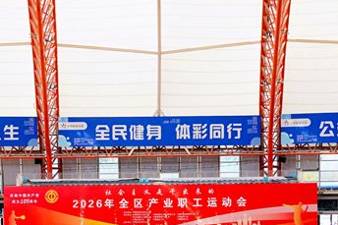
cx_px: 134
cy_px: 219
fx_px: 757
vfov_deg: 16.6
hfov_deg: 25.1
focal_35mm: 81
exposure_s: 1/400
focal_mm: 34.7
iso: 500
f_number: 2.8
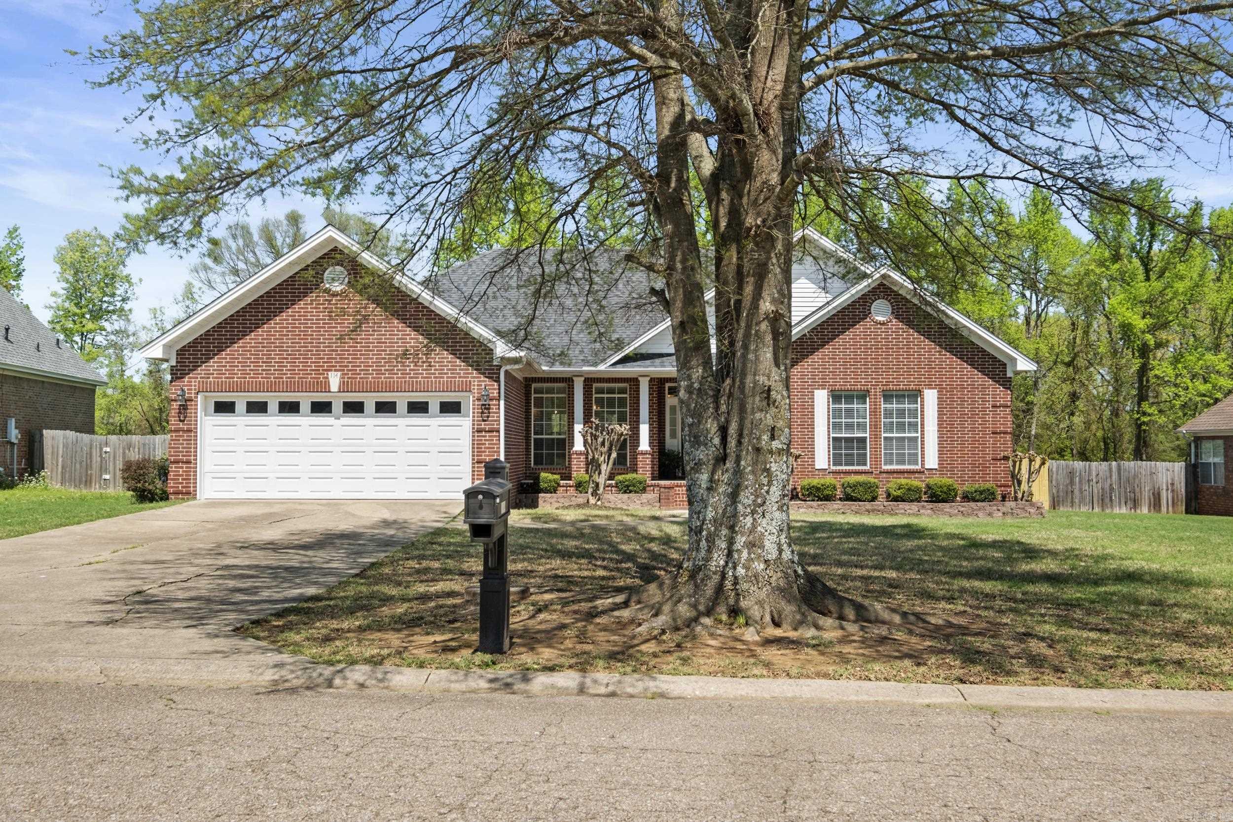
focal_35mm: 31
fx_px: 1062
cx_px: 616
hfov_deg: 60.3
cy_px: 411
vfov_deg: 42.3
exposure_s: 1/50
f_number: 9
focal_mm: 20.9
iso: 400
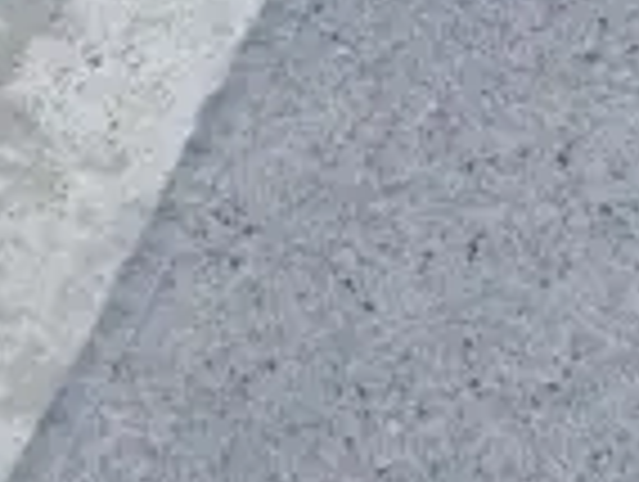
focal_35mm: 245
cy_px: -948
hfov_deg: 8.1
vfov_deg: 5.7
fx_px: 4530
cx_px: 212
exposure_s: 1/60
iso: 500
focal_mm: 17
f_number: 4
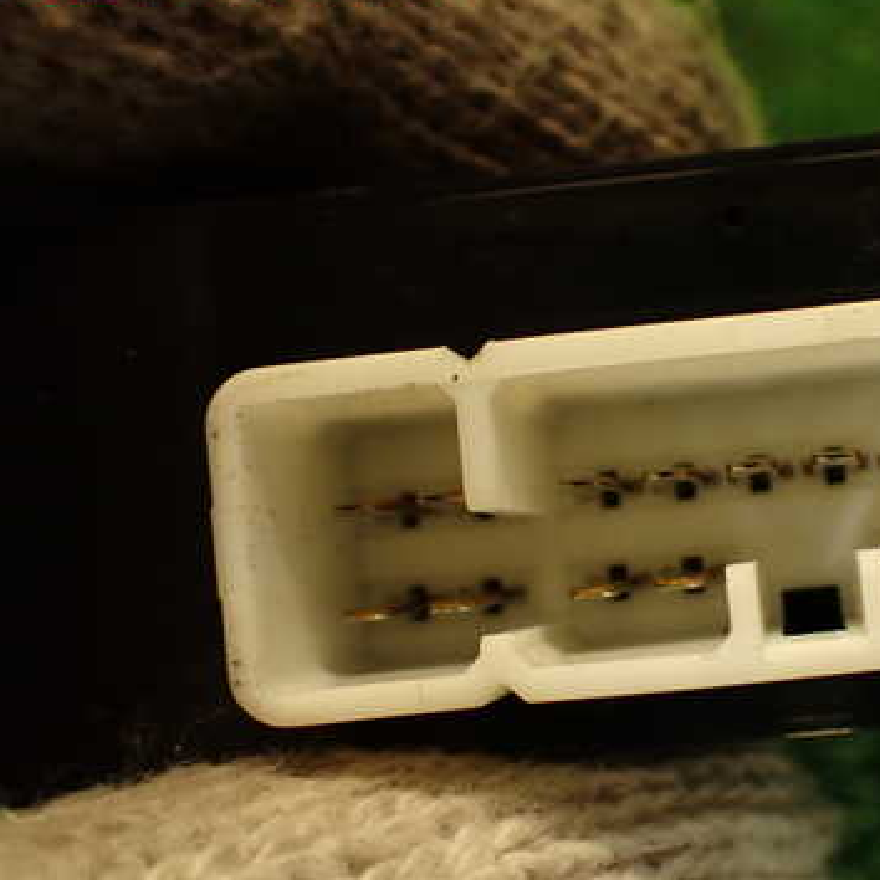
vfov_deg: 35.3
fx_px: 1381
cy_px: 507
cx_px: 743
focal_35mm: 48
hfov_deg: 34.0
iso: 200
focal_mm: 5.79
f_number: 2.4
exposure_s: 1/40
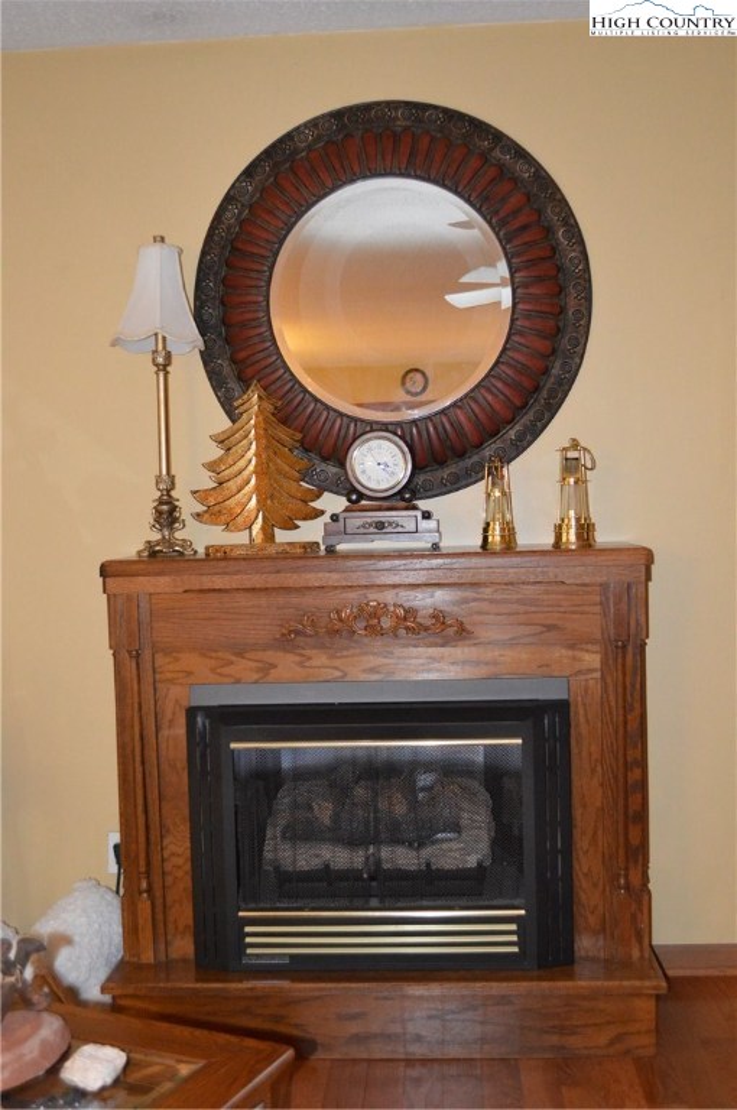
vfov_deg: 49.6
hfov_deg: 34.1
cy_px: 555
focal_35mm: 39
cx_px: 368
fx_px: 1201
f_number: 4.2
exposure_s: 1/60
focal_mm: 26
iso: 3200
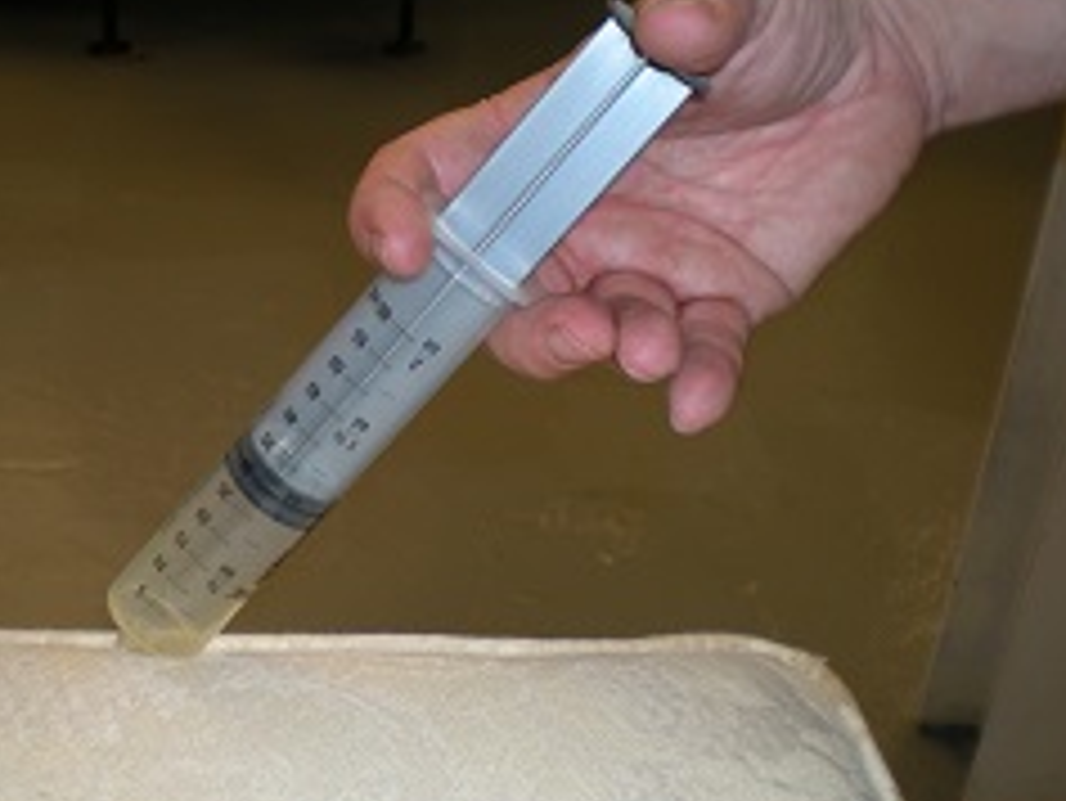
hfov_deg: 34.1
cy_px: 450
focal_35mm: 56
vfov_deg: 26.1
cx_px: 391
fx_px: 1725
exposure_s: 1/31.2
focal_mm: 6.3
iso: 64
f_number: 3.1
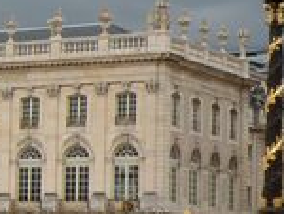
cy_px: 171
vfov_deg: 7.8
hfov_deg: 10.1
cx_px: -121
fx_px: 1561
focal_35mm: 190
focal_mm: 9.8
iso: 64
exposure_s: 1/202
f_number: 5.6
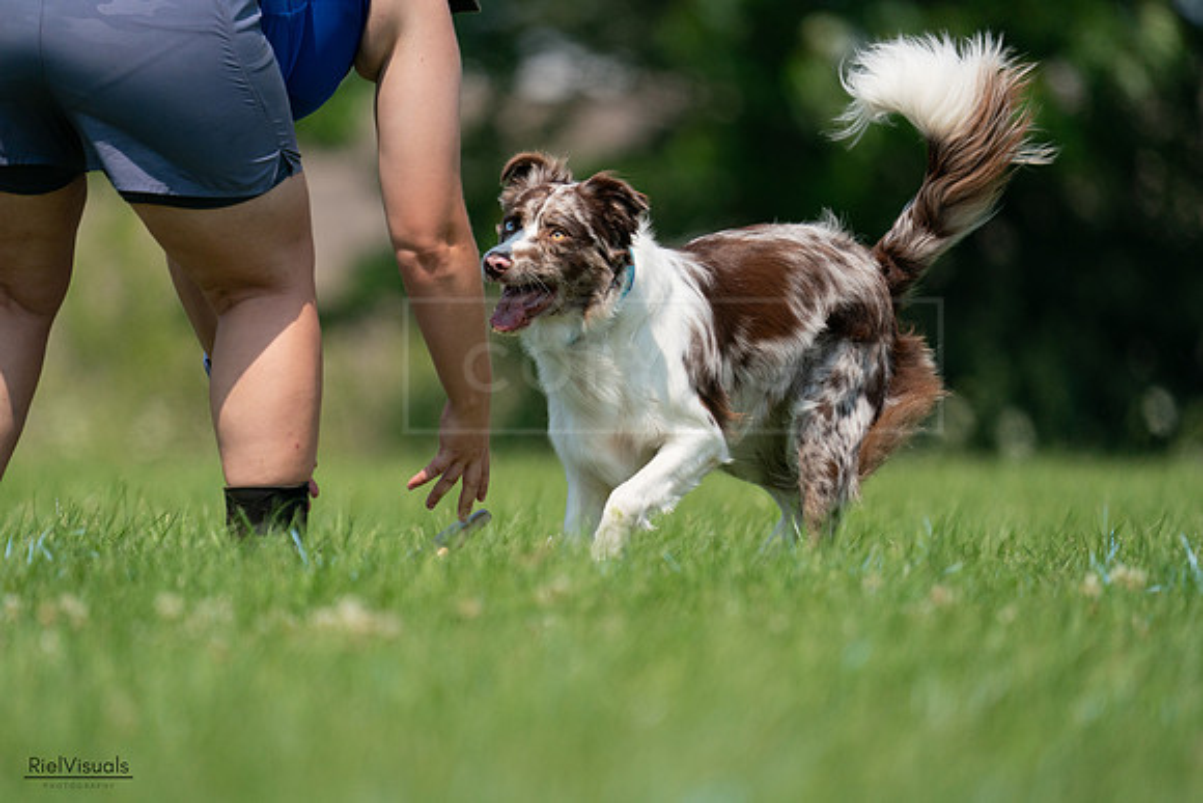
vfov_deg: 2.3
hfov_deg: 3.4
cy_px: 402
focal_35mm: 600
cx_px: 602
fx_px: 20054
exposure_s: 1/4000
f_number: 6.3
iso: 800
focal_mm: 600
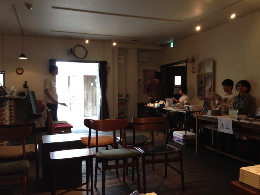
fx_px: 248
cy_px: 98
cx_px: 130
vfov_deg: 42.9
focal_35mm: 33
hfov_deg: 55.4
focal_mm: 4.12
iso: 80
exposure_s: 1/20
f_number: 2.4
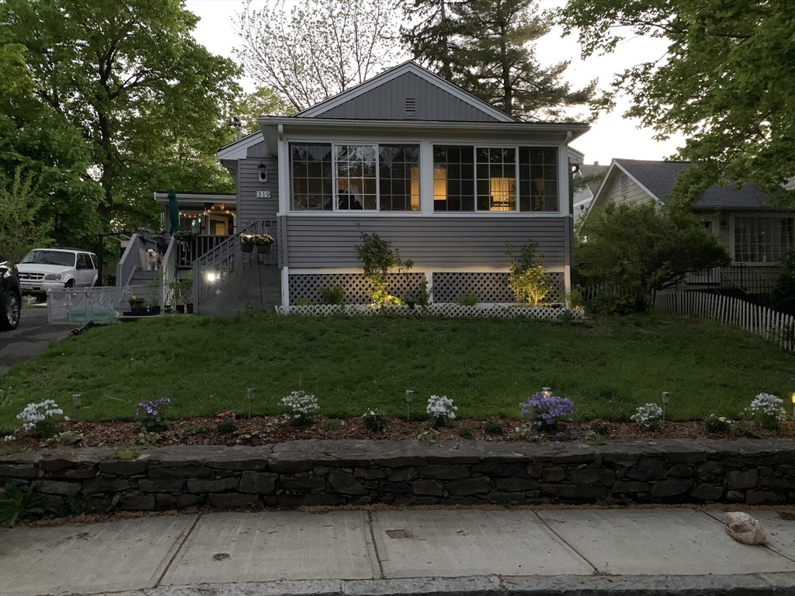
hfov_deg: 67.3
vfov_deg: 53.1
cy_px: 298
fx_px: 597
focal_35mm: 26
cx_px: 398
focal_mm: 4.25
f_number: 1.8
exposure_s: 1/20
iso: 640
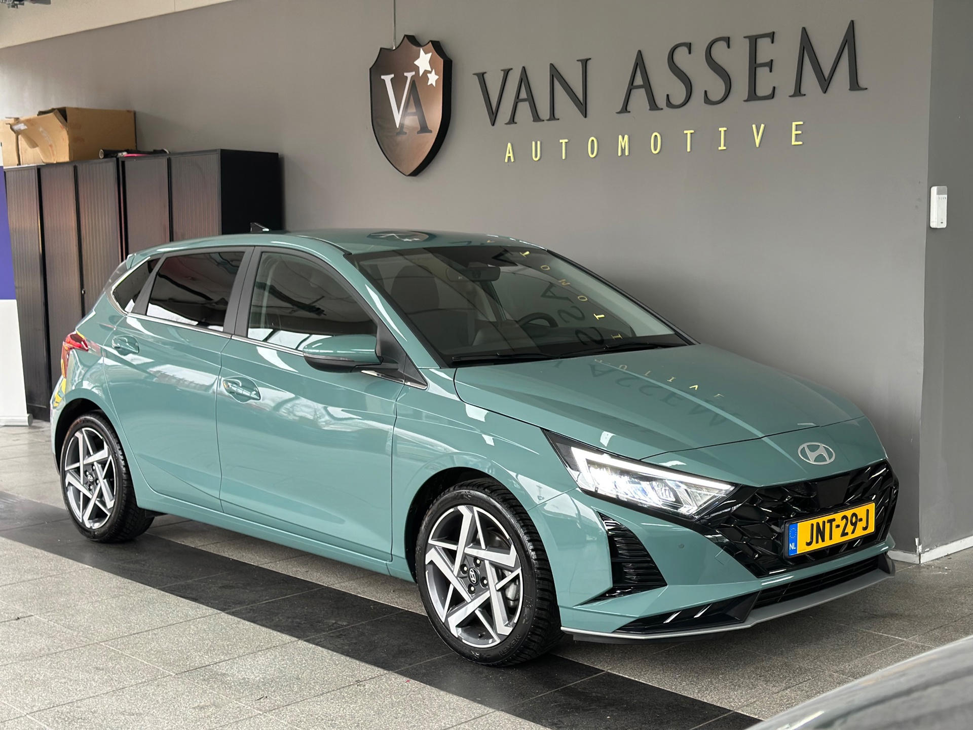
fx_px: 1349
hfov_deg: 39.7
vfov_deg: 30.3
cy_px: 365
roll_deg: -0.1
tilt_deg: -6.2
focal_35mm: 48
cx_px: 486
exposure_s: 1/79
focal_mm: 6.86
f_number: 1.78
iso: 100
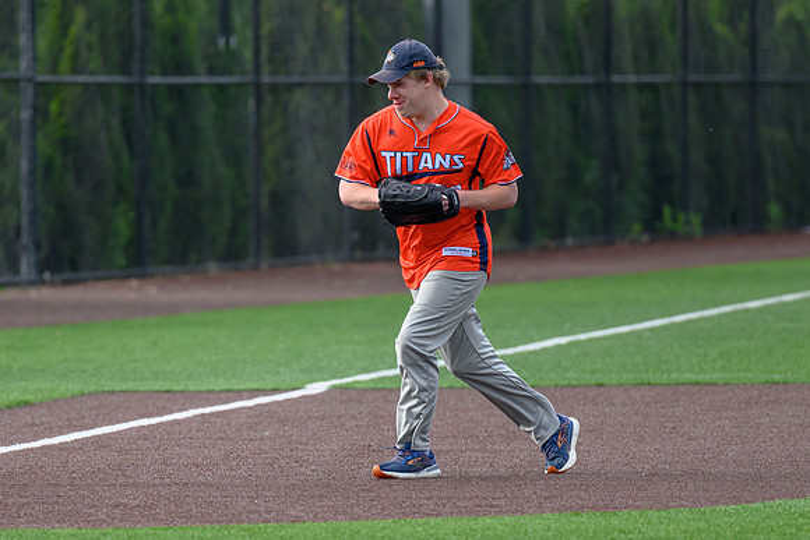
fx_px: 9946
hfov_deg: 4.7
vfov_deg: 3.1
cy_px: 333
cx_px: 286
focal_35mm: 442
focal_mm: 200
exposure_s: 1/2000
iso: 640
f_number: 2.8
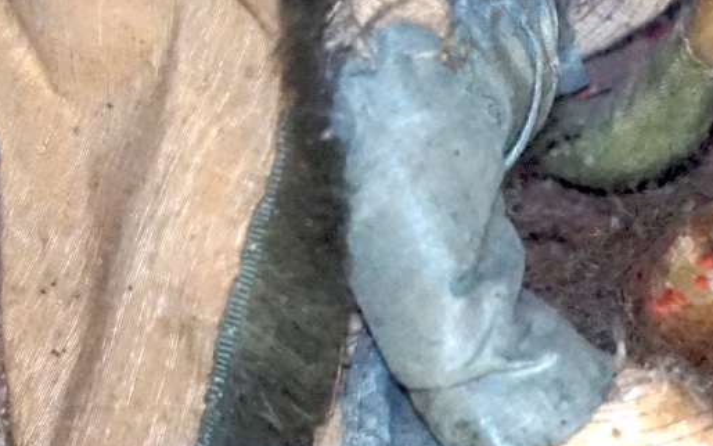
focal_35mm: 323
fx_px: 6277
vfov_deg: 4.1
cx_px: 623
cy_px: -48
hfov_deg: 6.5
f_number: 5.6
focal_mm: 91
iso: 6400
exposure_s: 1/100
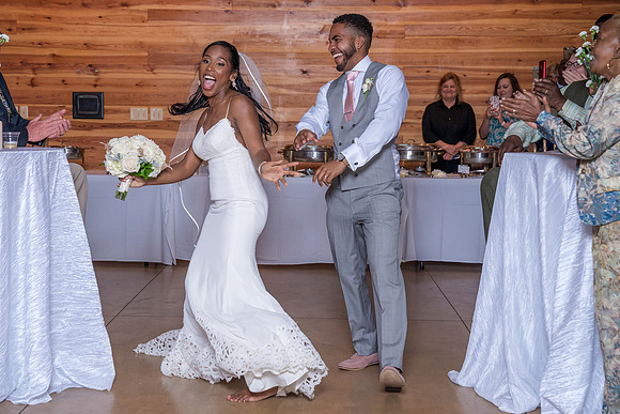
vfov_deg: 20.4
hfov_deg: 30.2
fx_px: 1150
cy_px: 194
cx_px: 270
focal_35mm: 67
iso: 2000
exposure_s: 1/200
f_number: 4.5
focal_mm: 55
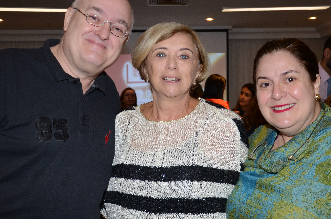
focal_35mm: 65
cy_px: 122
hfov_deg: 31.0
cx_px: 176
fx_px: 596
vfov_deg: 20.8
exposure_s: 1/125
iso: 640
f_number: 5
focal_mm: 28
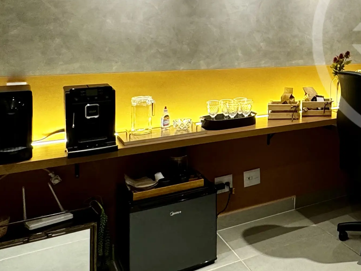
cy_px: 38
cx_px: 418
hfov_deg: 36.2
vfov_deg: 32.9
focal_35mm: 42
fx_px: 438
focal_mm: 2.22
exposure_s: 1/60
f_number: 2.2
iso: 250
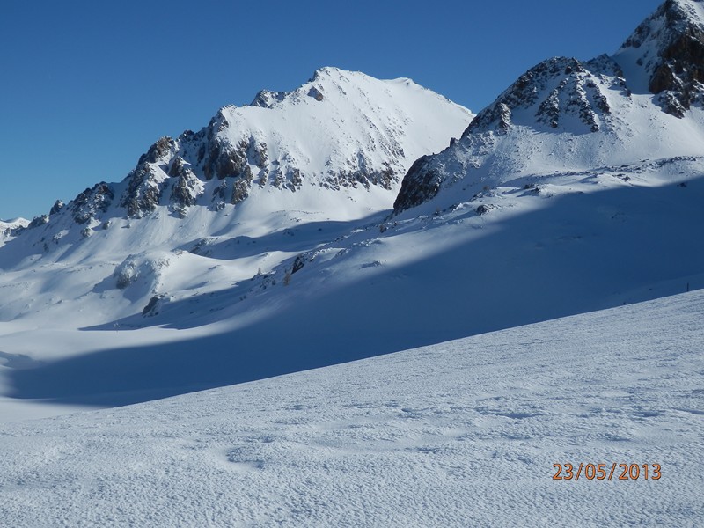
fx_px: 997
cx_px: 352
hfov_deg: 38.9
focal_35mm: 49
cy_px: 264
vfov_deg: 29.7
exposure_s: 1/200
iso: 80
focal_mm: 8.9
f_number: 11.2
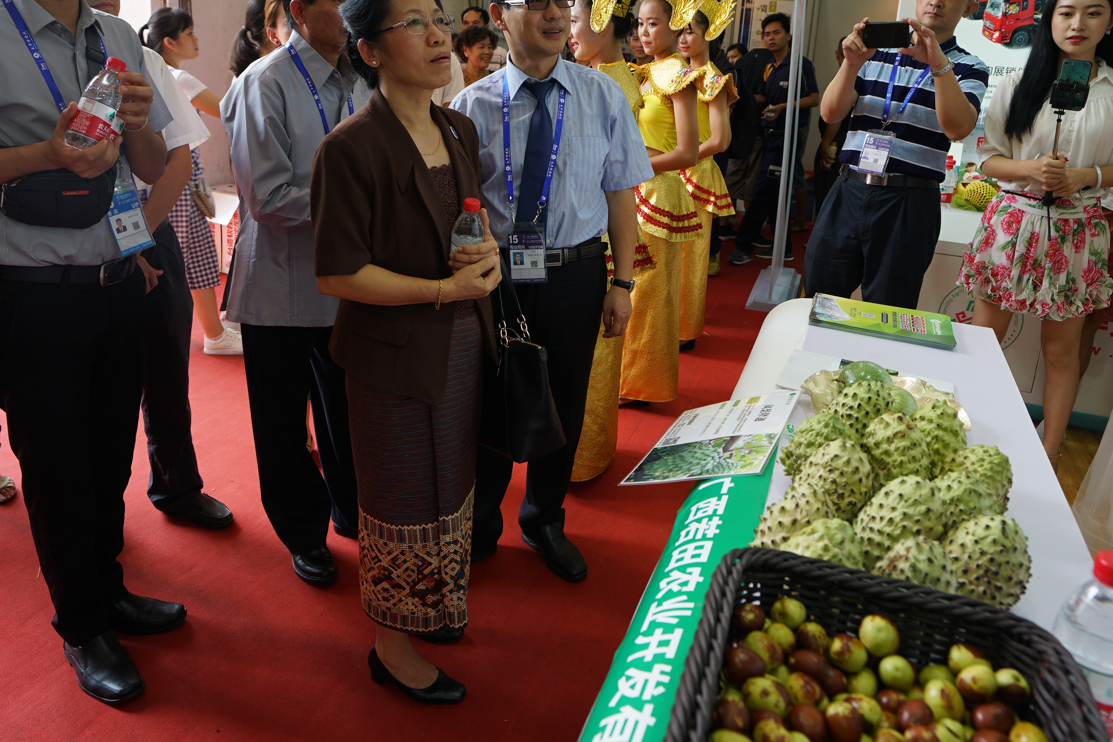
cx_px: 535
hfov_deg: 69.4
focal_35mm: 26
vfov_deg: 48.9
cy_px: 262
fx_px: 804
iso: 100
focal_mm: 18
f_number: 4
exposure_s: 1/60
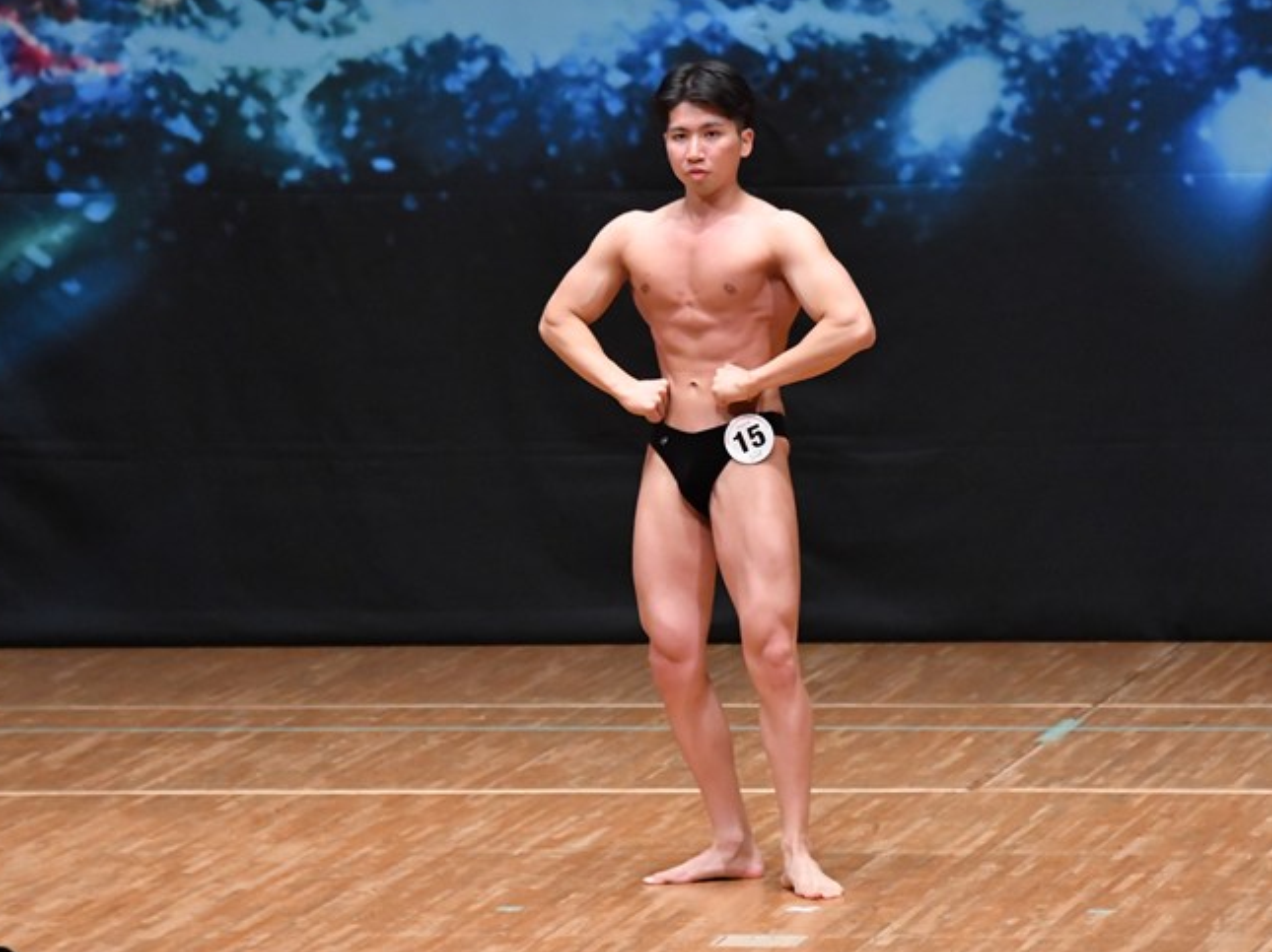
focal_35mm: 312
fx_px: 11458
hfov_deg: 6.4
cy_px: 451
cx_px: 610
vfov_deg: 4.8
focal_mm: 180
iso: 6400
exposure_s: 1/400
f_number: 5.6
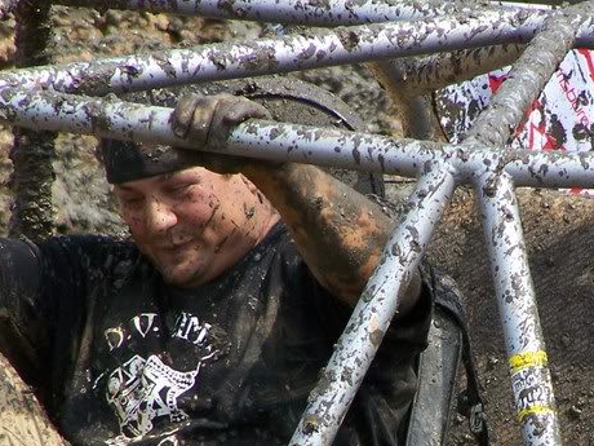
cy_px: 369
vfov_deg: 1.8
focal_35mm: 817
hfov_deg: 2.4
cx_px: 482
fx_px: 14019
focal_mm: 60.8
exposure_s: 1/640
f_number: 3.6
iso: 80
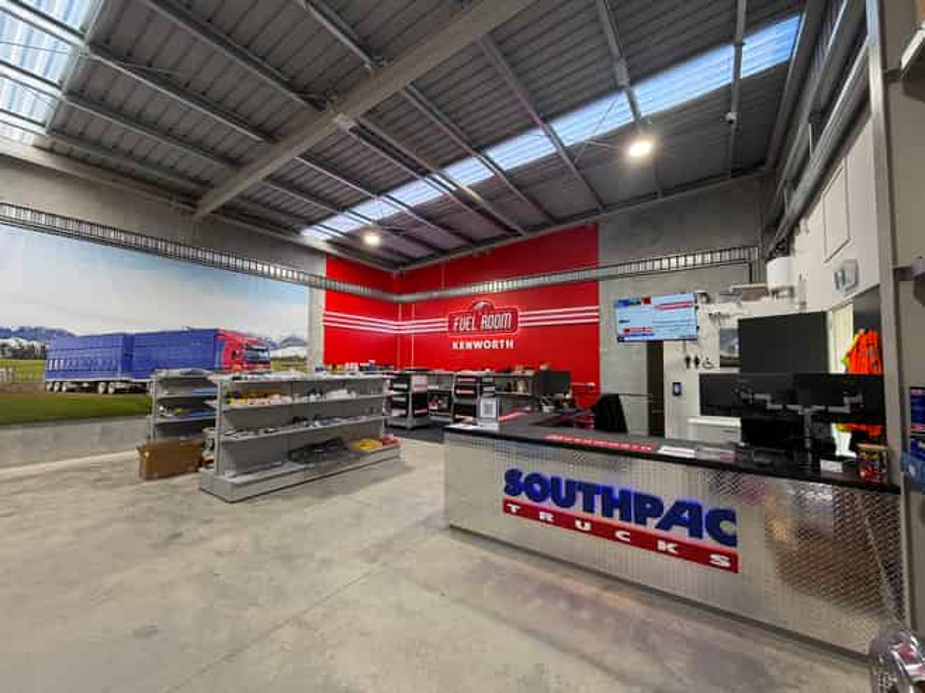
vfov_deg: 85.6
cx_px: 462
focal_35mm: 14
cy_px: 346
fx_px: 374
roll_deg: -0.5
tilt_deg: +3.1
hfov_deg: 102.1
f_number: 2.2
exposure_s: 1/100
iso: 160
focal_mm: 2.22
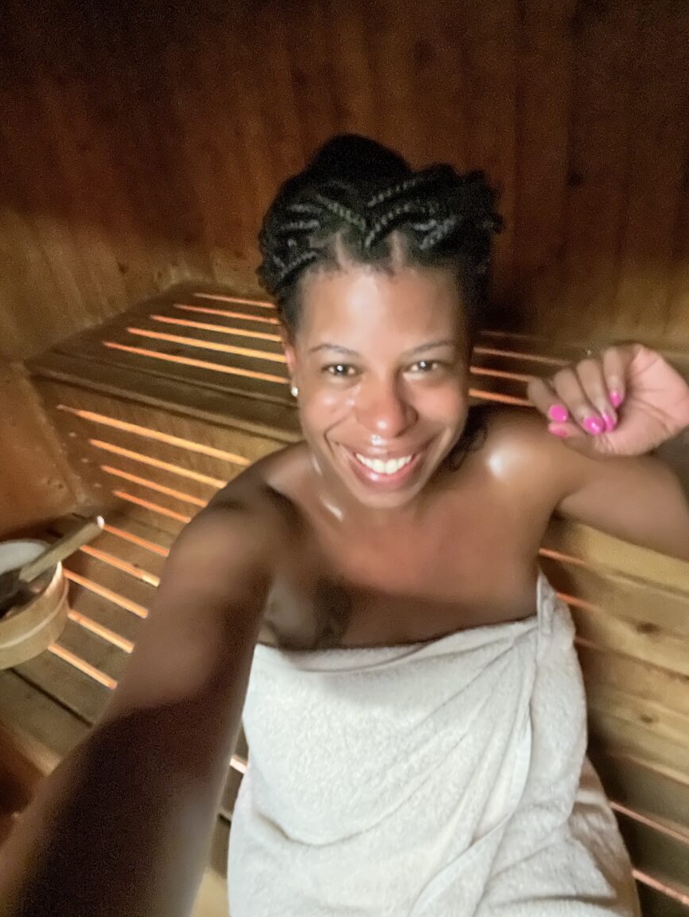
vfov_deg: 71.6
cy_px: 473
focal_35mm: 24
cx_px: 332
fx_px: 637
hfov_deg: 56.8
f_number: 2.2
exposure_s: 1/4
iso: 2500
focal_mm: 2.71
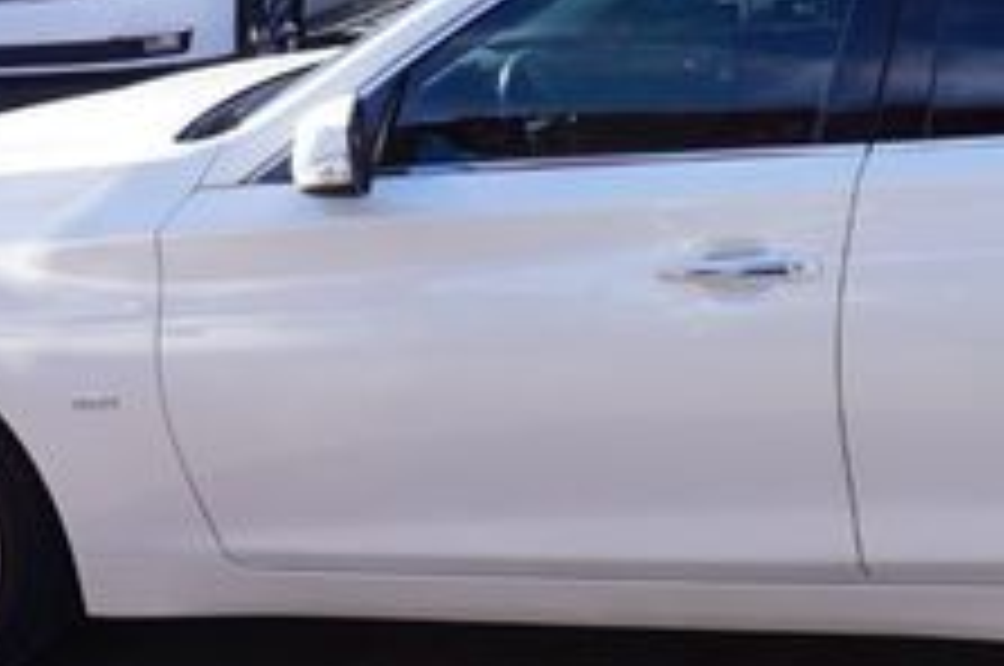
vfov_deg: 19.7
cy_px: 288
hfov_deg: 28.2
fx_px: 1922
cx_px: 900
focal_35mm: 69
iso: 100
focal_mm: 16
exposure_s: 1/80
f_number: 9
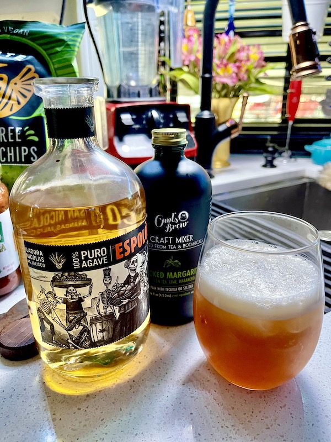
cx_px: 166
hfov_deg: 53.1
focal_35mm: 26
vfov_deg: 67.3
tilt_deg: -21.0
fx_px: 331
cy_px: 221
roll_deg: +2.6
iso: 320
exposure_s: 1/60
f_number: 1.6
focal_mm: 5.1
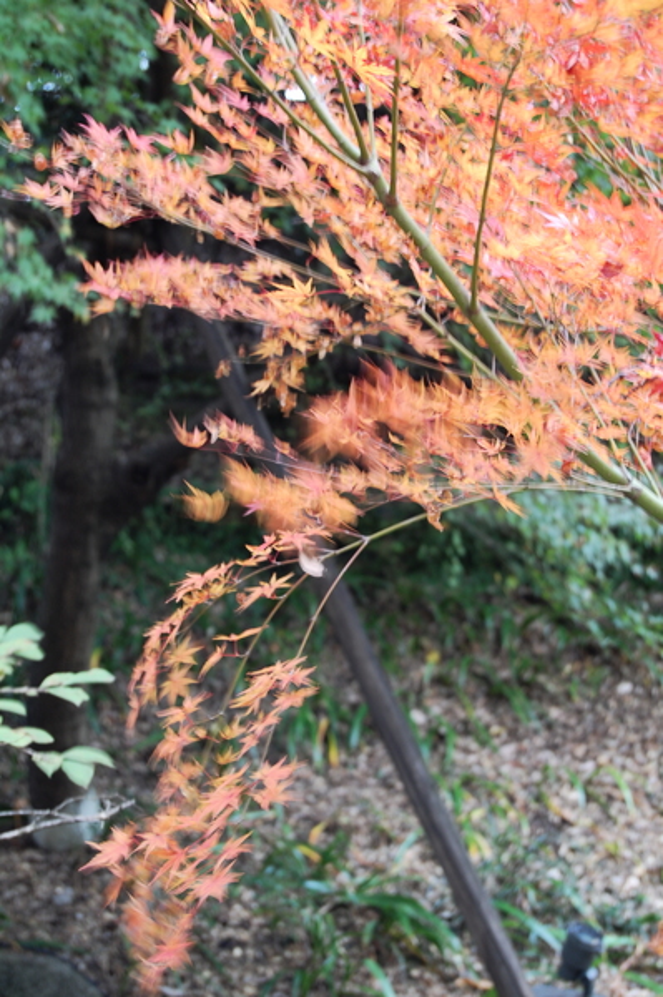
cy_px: 498
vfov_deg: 24.6
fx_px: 2283
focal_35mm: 82
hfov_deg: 16.5
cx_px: 332
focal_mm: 55
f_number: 5.6
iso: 200
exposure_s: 1/10
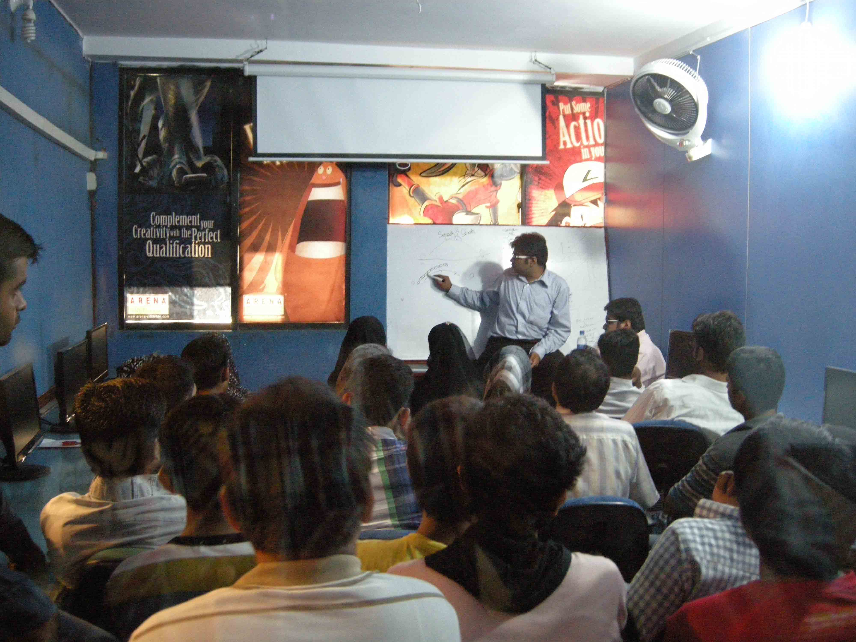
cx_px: 428
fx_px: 865
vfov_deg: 40.7
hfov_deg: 52.6
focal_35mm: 35
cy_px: 321
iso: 800
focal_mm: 7.5
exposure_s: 1/10.2
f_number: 2.7
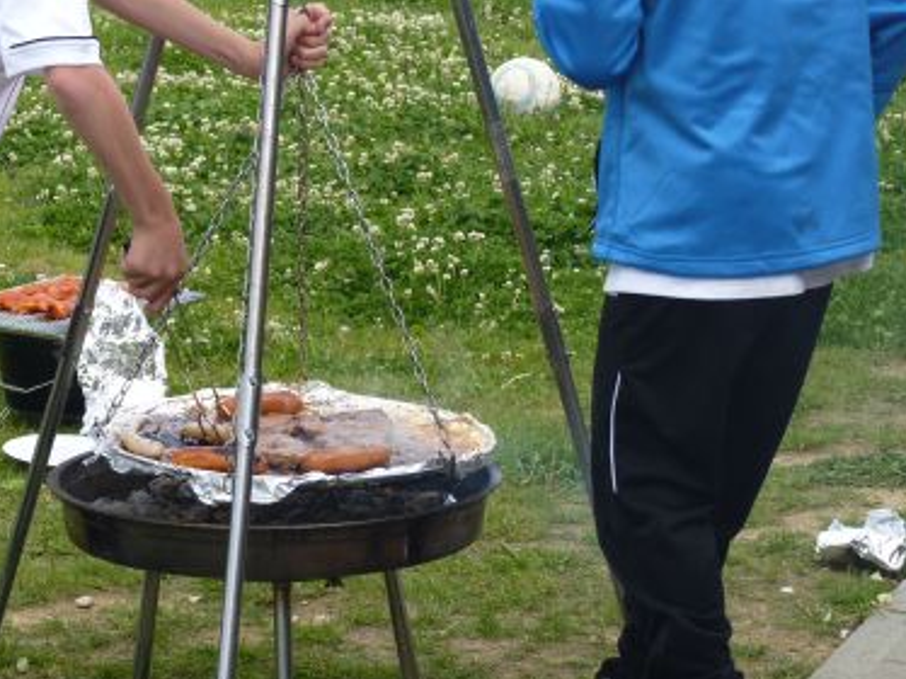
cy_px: 192
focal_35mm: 149
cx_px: 211
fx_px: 3897
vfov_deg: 9.9
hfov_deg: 13.2
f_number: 4
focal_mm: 15.5
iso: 80
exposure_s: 1/160
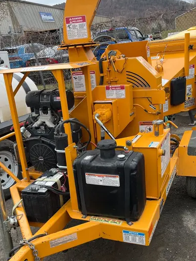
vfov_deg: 49.8
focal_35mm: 37
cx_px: 109
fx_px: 279
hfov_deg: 38.6
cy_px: 160
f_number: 1.6
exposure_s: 1/491
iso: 50
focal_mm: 5.1
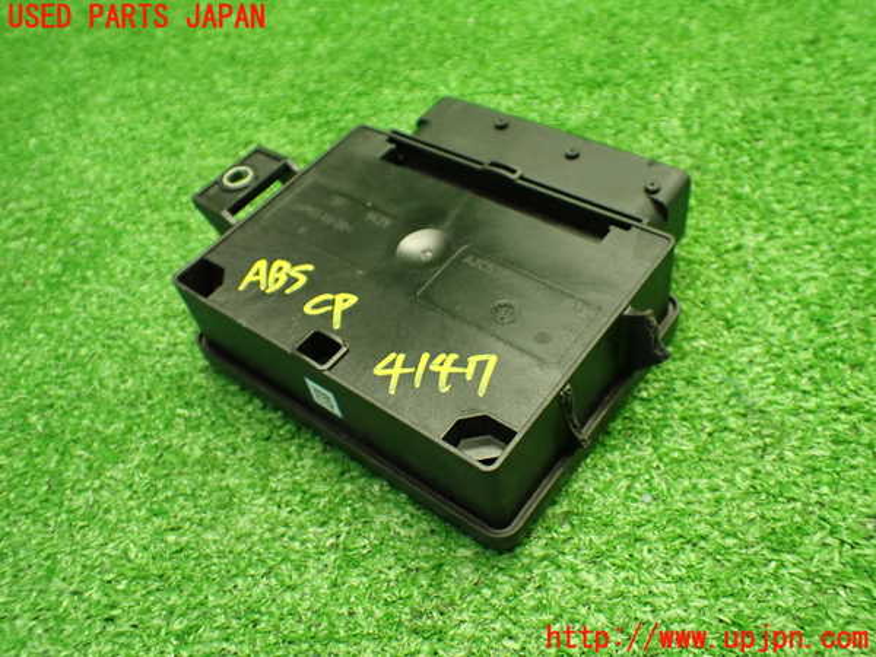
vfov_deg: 46.8
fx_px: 759
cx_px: 438
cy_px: 328
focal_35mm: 30
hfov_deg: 60.0
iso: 800
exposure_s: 1/100
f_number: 2.3
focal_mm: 5.4
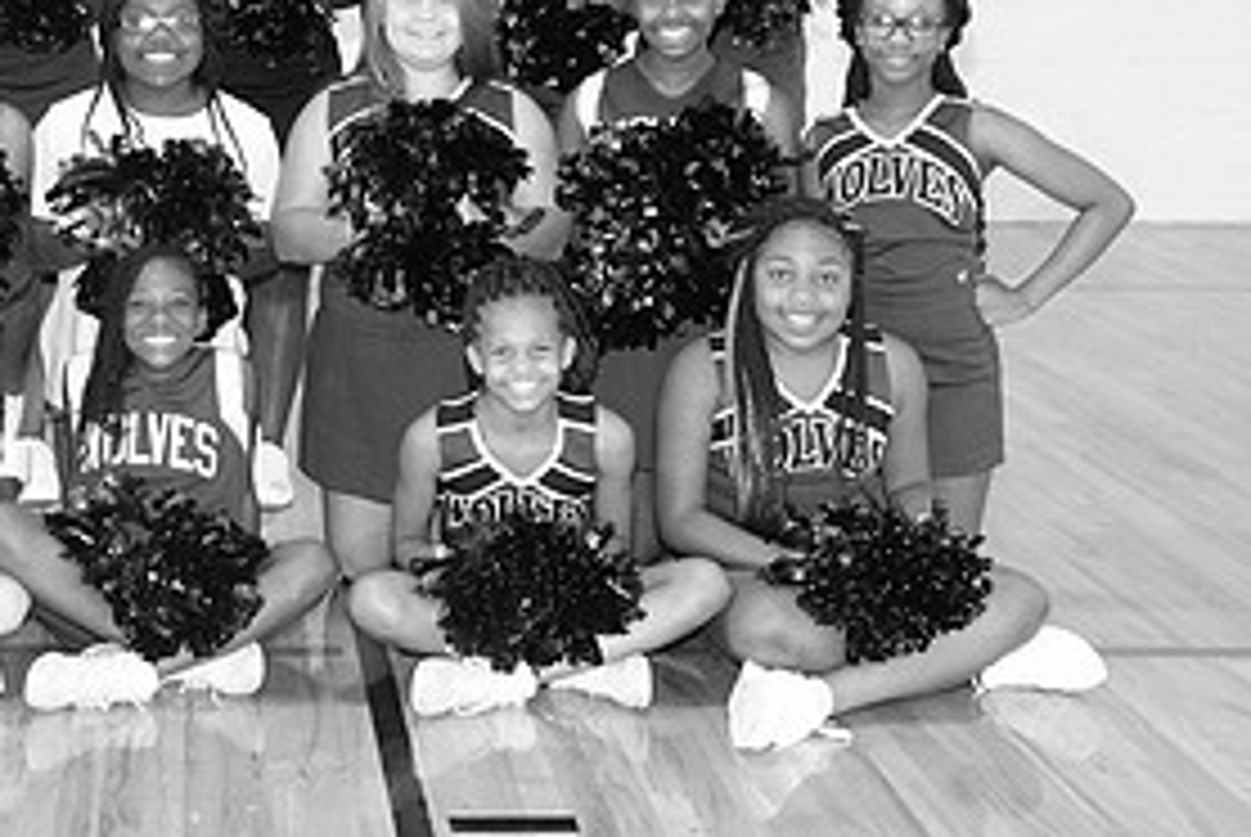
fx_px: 2539
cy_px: 110
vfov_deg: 18.5
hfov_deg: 26.7
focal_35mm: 73
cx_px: 112
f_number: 3.6
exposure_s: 1/80
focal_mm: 23
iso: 1000
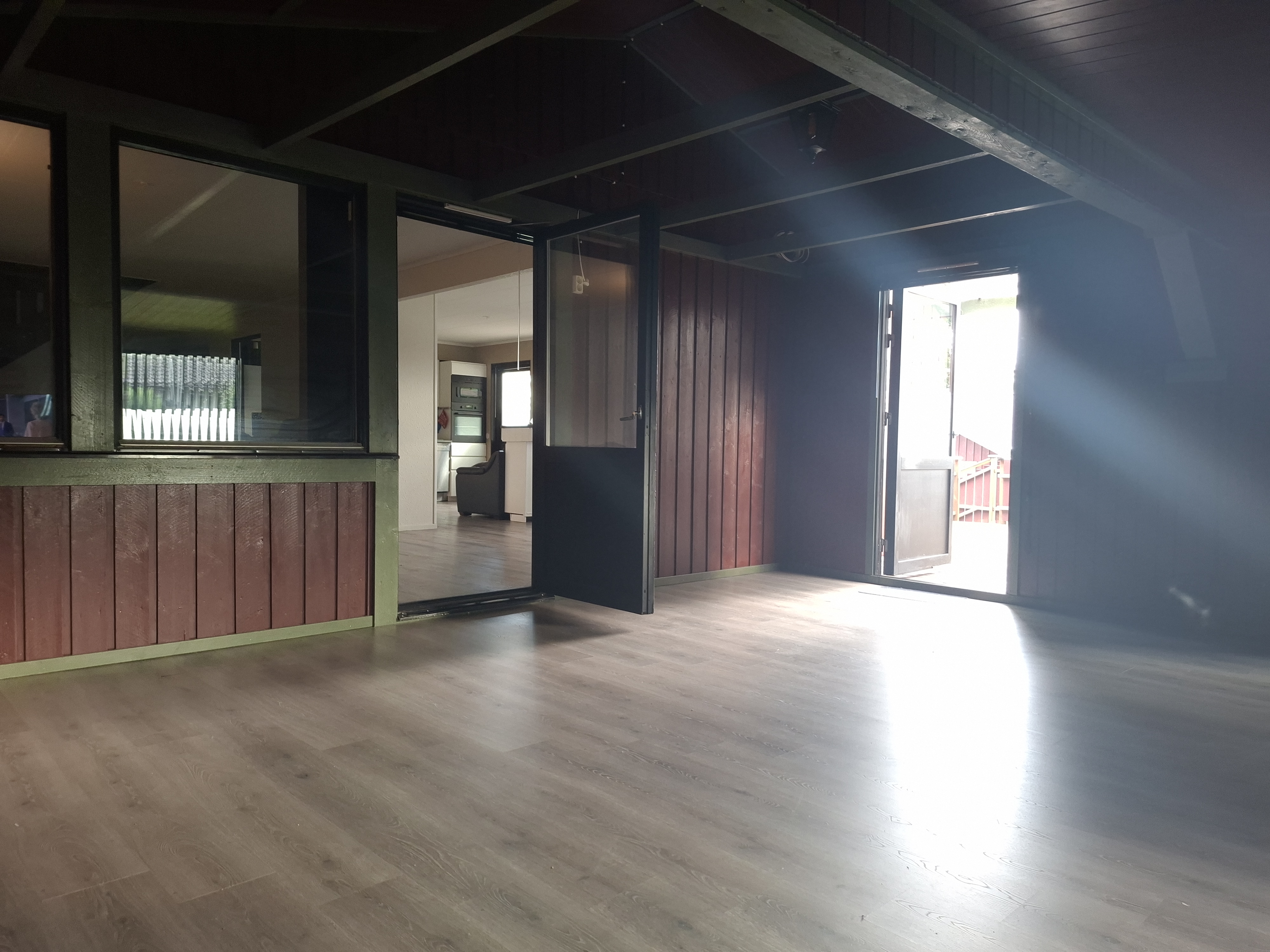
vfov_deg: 58.9
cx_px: 635
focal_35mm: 23
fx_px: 844
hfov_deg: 73.9
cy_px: 476
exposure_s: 1/30
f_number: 1.8
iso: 320
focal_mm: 5.54
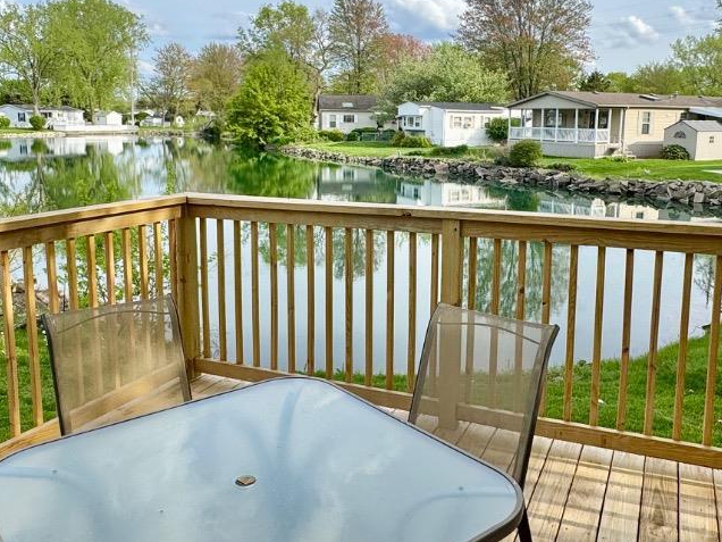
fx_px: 688
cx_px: 375
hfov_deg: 55.3
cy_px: 214
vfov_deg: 42.7
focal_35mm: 33
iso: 40
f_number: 2.2
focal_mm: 2.22
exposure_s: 1/1178
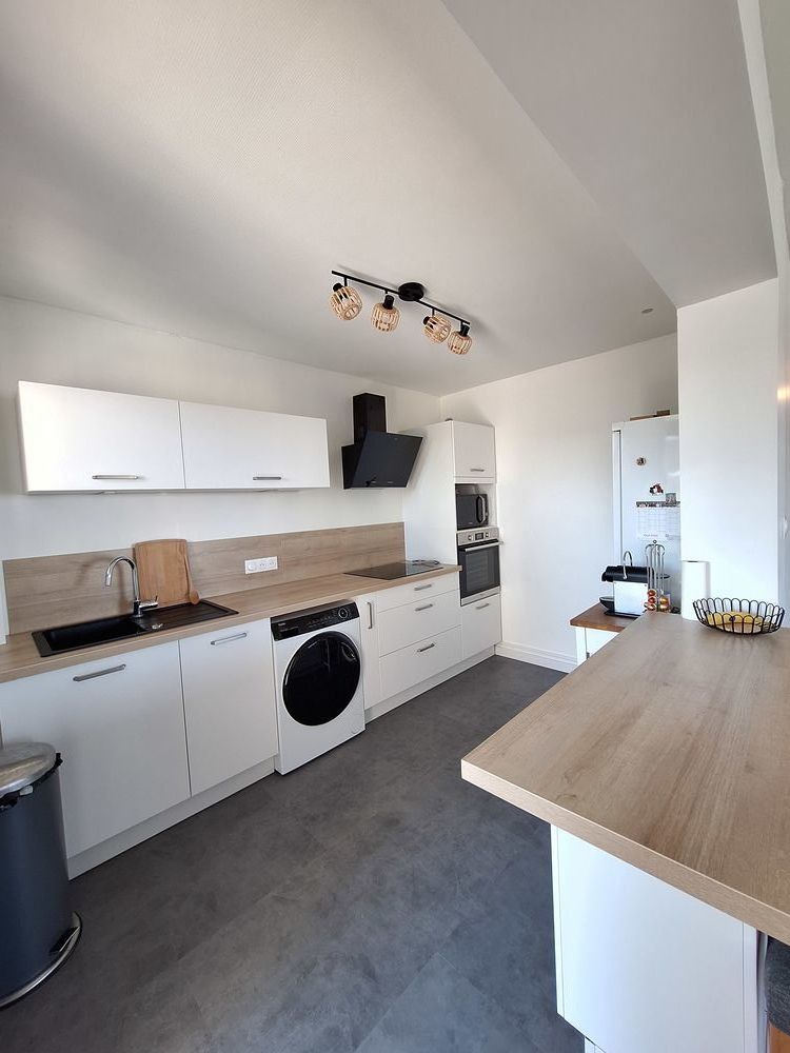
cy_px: 526
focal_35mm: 13
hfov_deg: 89.9
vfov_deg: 106.2
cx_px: 395
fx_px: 396
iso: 100
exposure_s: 1/50
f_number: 2.2
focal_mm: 1.74
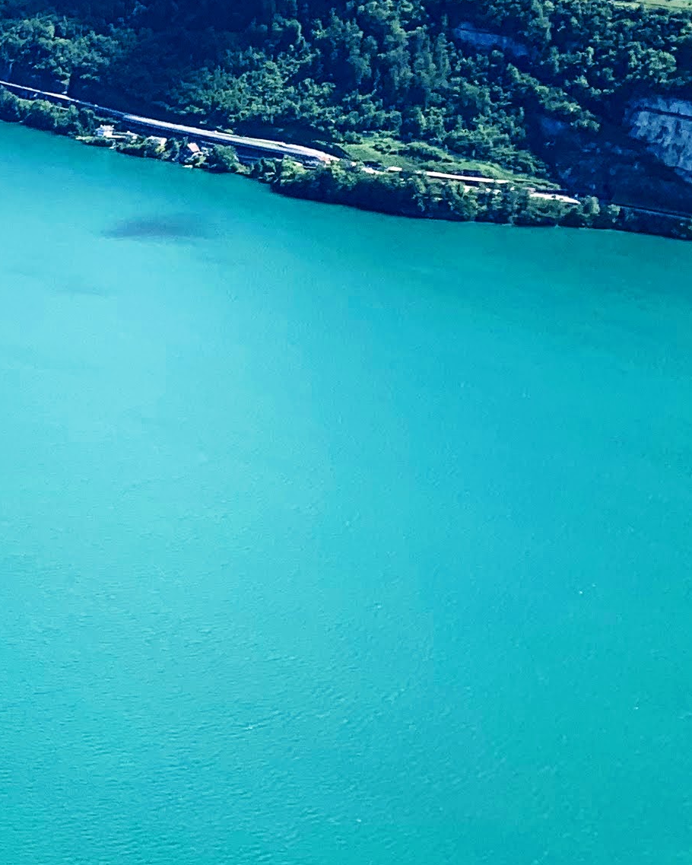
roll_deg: +0.6
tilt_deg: -15.5
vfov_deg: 21.2
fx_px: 2303
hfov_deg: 14.4
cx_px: -662
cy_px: 326
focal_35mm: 90
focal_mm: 4.25
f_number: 1.8
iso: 25
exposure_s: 1/1634
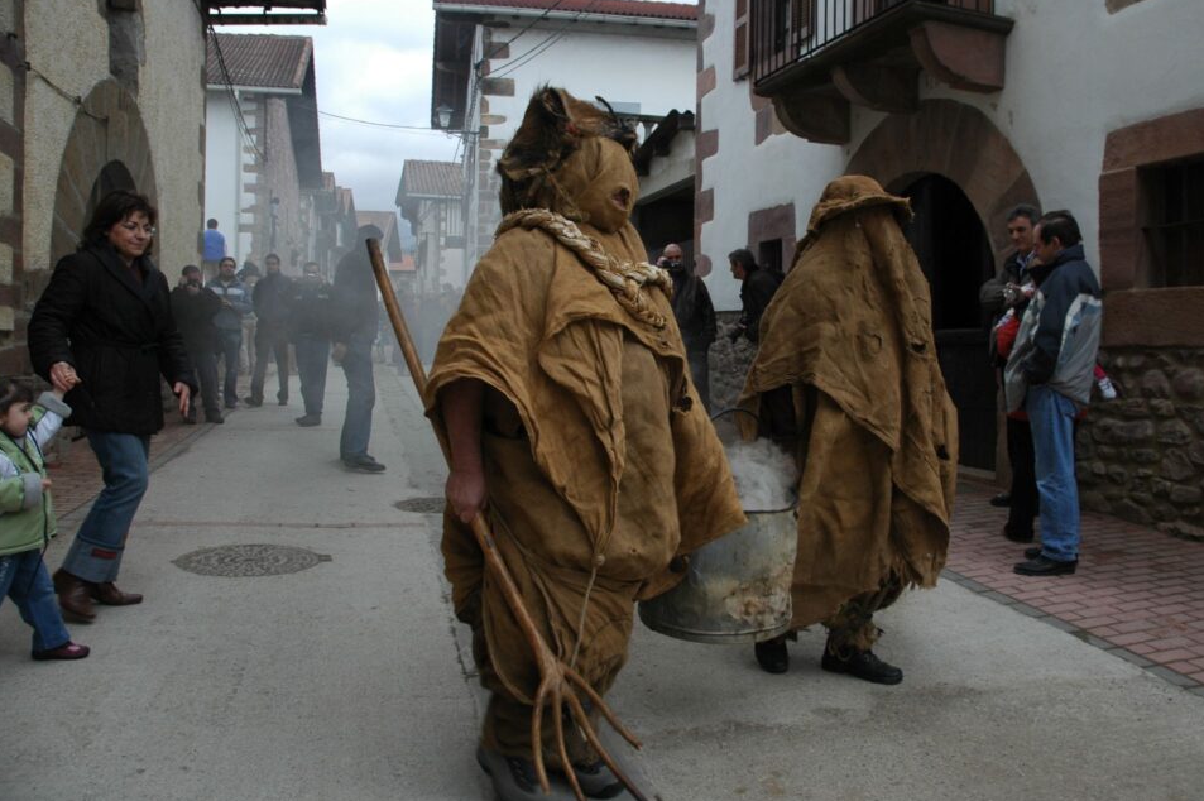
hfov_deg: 63.6
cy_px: 397
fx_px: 969
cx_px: 642
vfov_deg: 44.9
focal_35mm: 29
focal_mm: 18
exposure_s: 1/125
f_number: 5.6
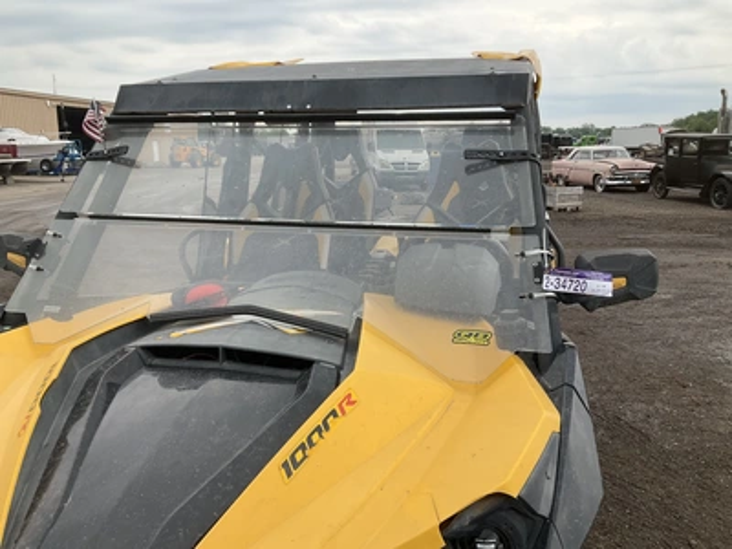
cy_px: 274
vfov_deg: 48.2
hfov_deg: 61.7
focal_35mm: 29
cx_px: 366
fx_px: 613
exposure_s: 1/898
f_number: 1.8
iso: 25
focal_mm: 3
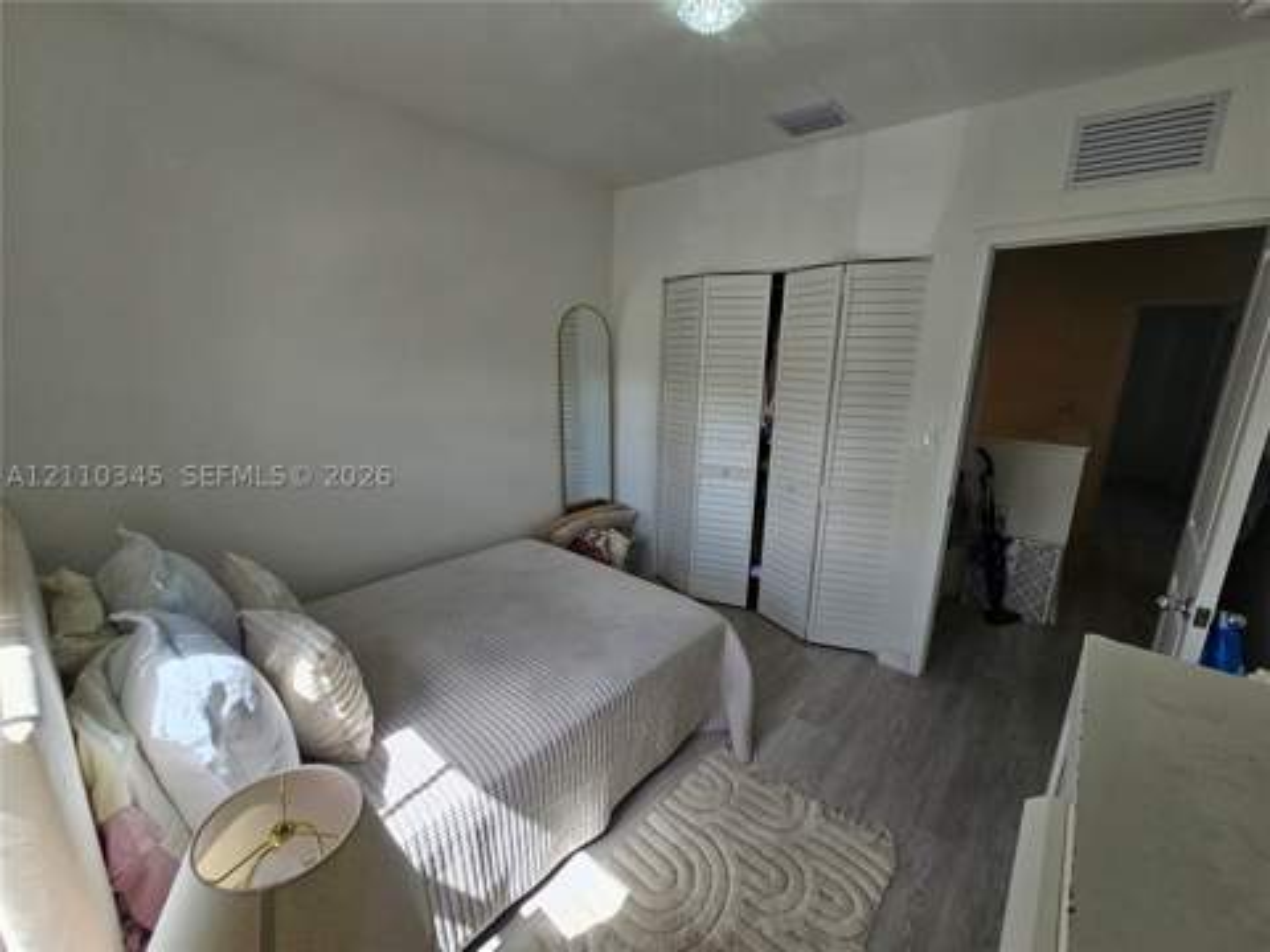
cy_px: 476
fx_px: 477
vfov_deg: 89.9
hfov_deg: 106.2
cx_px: 635
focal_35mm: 13
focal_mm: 2.2
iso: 80
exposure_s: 1/209
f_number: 2.2
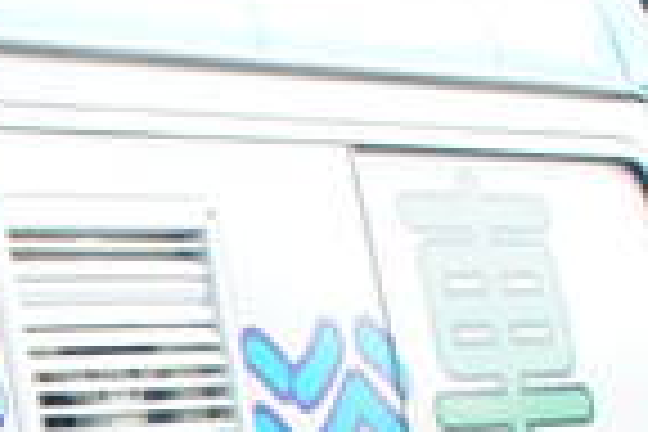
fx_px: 3456
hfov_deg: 9.8
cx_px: -716
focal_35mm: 192
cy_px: 778
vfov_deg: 7.0
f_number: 5.6
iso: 200
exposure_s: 1/125
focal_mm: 18
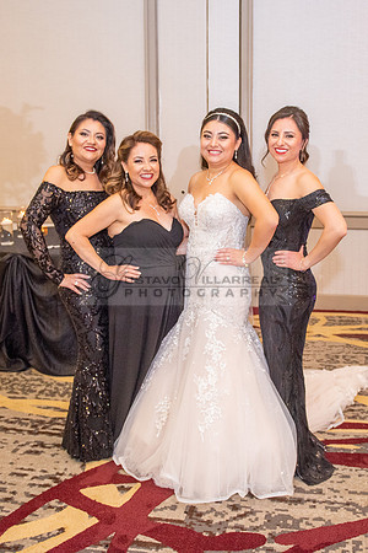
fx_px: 602
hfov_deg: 33.9
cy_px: 251
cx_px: 222
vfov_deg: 49.2
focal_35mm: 39
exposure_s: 1/160
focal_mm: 24
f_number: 2.8
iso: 1600
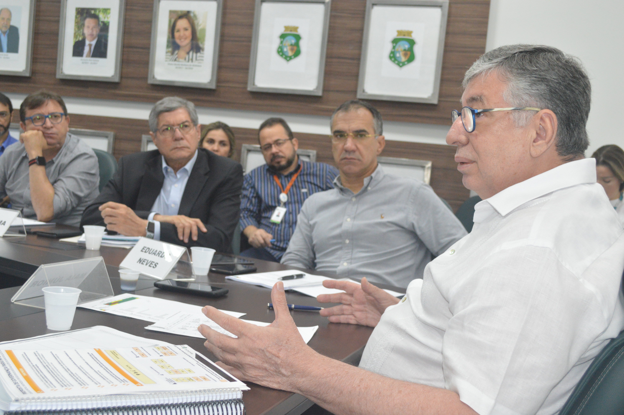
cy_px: 208
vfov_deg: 29.8
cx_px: 312
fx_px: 779
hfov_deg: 43.6
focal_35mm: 45
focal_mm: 30
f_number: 5.6
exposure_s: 1/60
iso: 1600
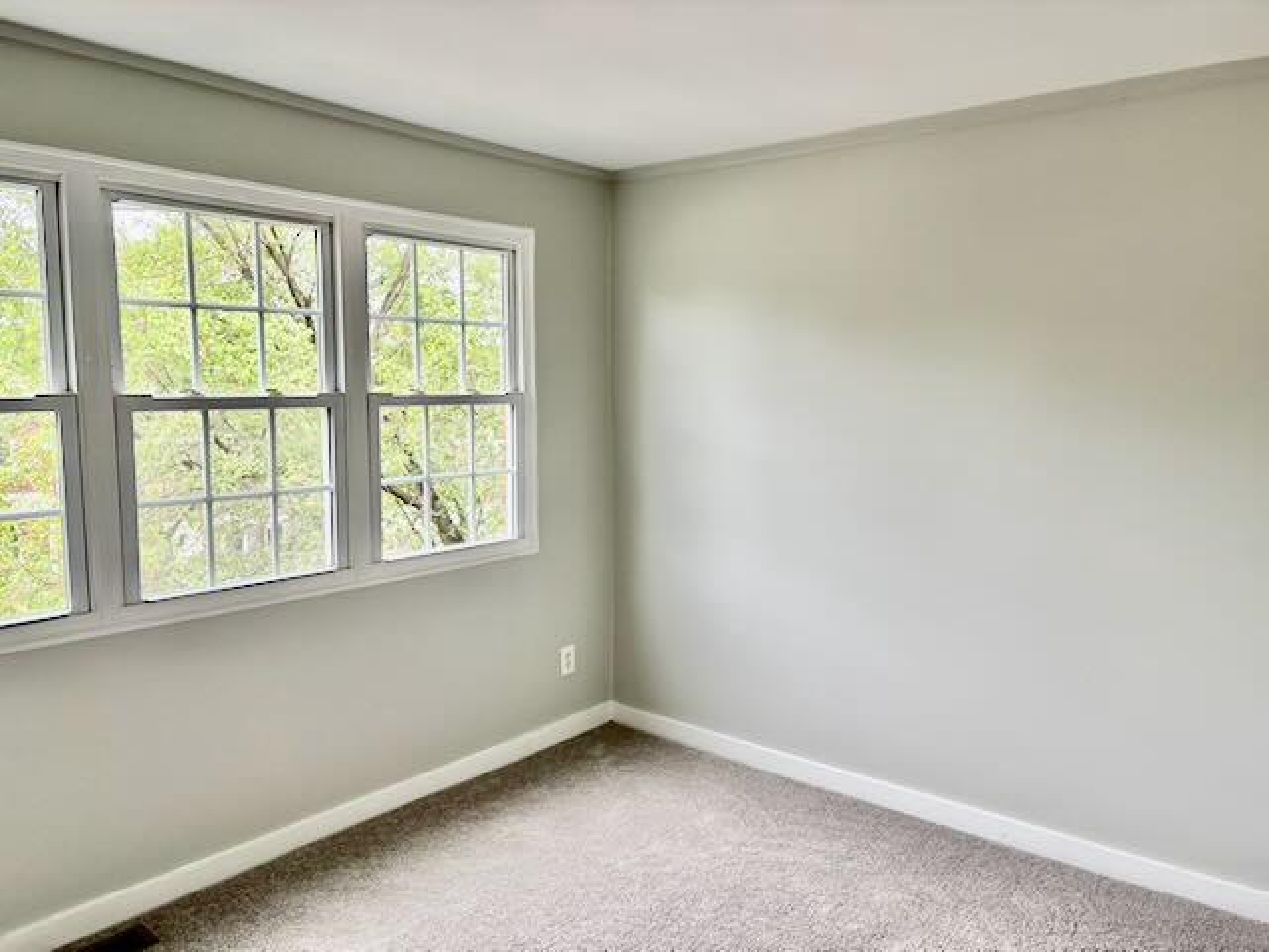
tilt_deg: -5.2
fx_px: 953
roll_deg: +0.3
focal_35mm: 26
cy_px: 476
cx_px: 634
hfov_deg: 67.3
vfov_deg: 53.1
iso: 100
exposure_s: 1/120
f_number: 1.6
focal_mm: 5.96
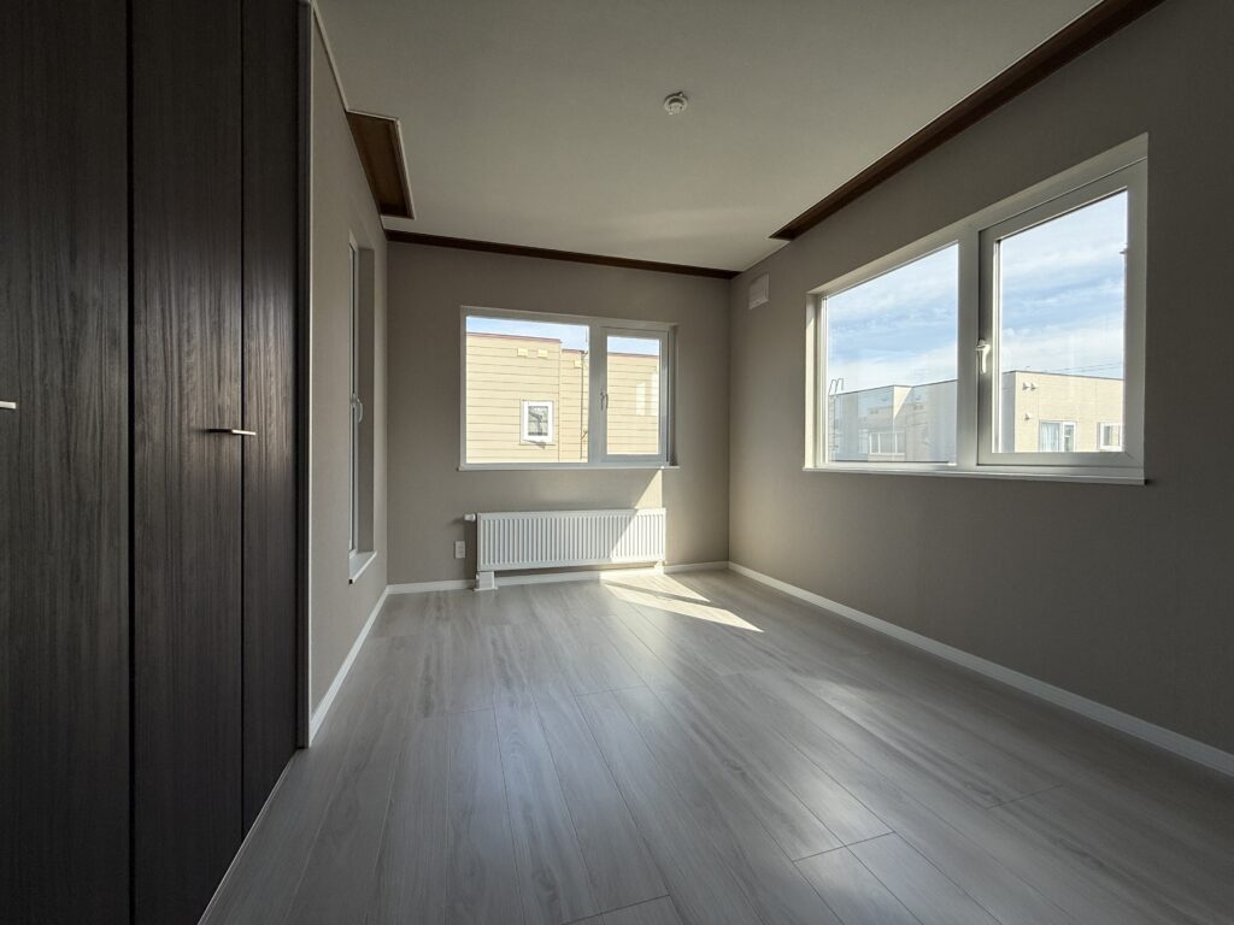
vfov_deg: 85.7
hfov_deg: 102.1
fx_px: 499
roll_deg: -0.3
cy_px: 462
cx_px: 617
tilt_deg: +0.2
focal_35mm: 14
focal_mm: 2.22
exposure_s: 1/799
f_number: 2.2
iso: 50
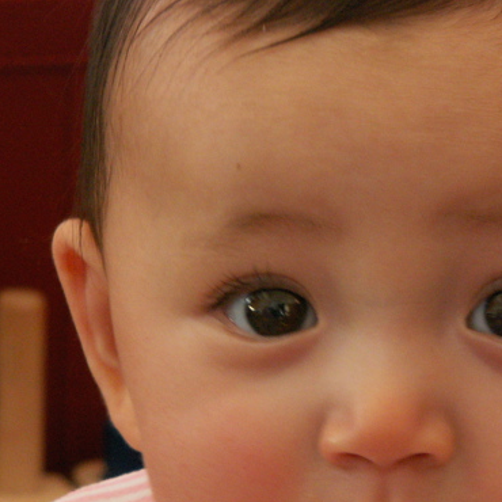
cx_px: 459
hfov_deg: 5.6
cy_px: 301
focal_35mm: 314
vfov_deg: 5.6
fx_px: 5152
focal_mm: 25.16
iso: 160
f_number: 4
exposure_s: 1/30
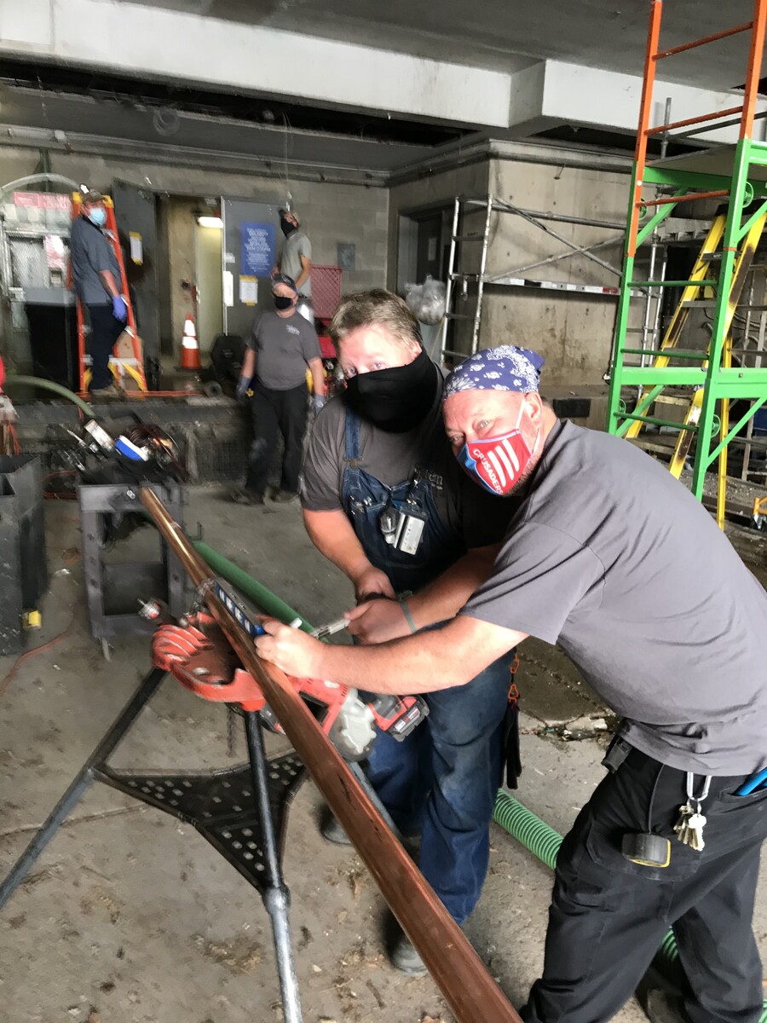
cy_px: 512
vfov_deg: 63.4
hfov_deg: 49.7
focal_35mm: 28
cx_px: 384
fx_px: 827
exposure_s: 1/20
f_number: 1.8
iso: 40
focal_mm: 3.99
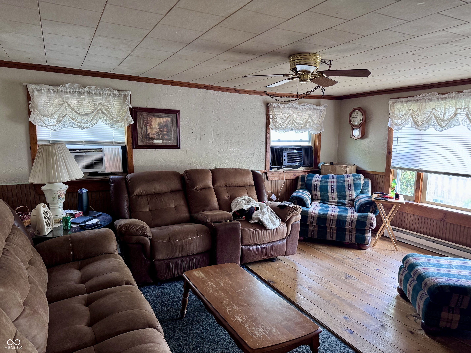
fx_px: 327
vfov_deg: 56.8
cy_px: 176
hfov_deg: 71.6
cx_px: 236
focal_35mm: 24
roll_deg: -0.5
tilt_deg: -7.5
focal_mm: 6.76
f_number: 1.78
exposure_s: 1/60
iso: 400
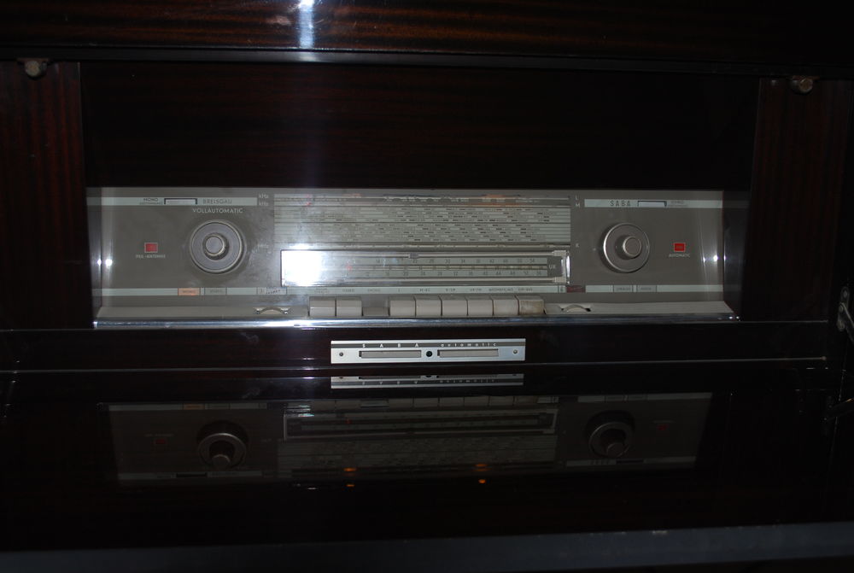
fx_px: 927
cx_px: 427
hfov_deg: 49.5
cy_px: 286
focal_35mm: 39
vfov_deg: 34.4
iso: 200
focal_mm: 26
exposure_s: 1/60
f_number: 4.2
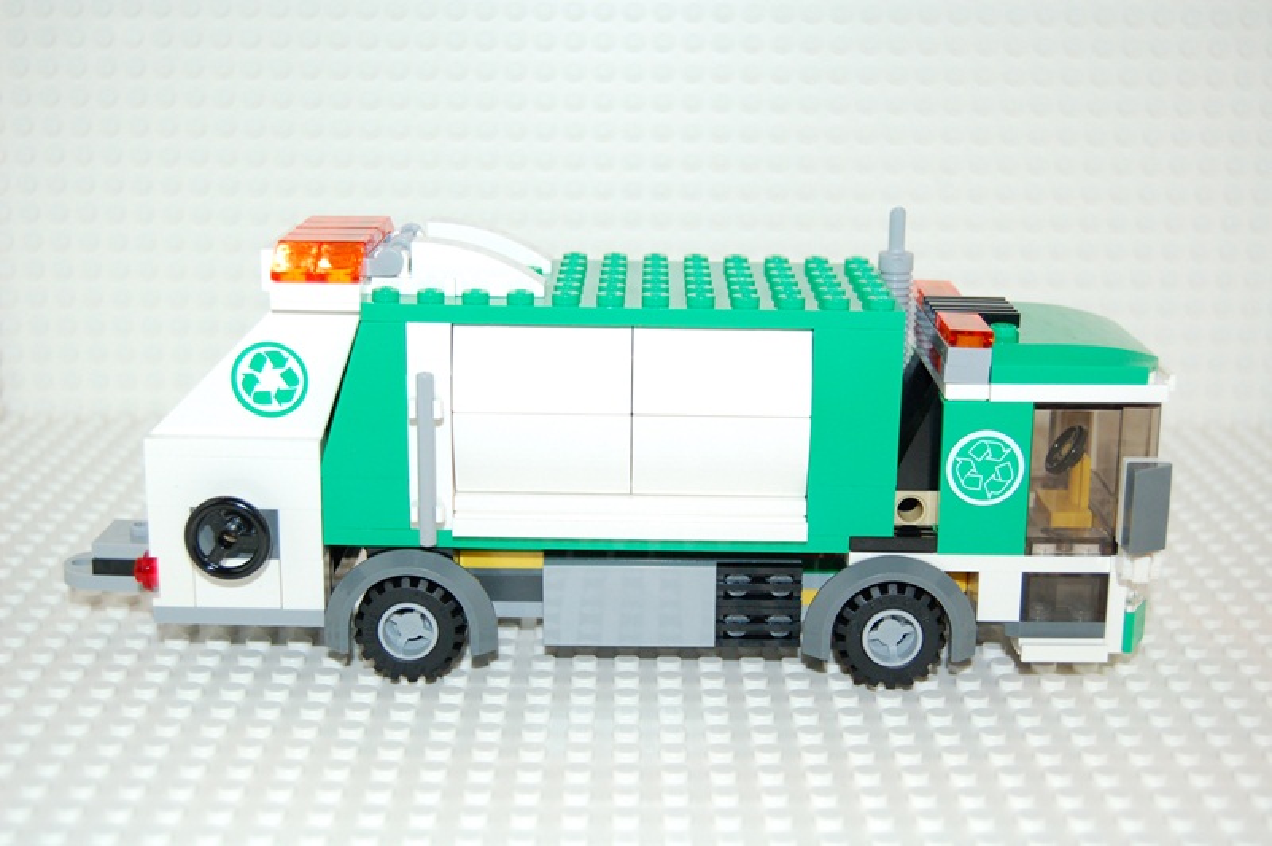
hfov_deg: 37.9
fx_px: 1853
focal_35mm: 52
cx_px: 636
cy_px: 423
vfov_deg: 25.7
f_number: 4.8
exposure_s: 1/60
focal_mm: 35
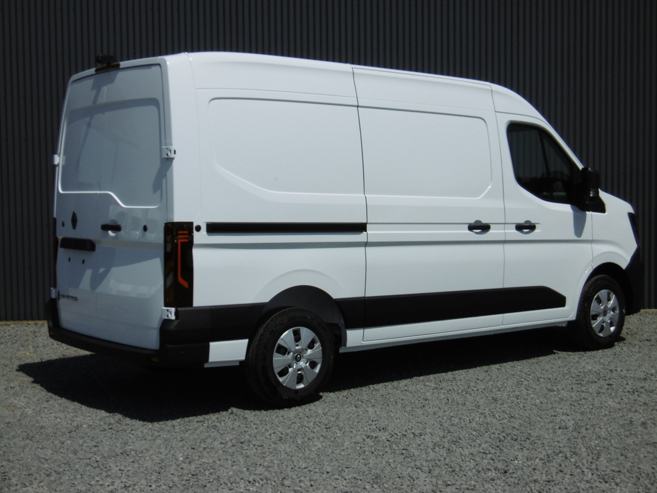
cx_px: 328
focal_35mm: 51
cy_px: 246
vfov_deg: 28.6
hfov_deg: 37.5
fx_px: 968
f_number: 10.1
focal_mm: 9.2
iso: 100
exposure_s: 1/500
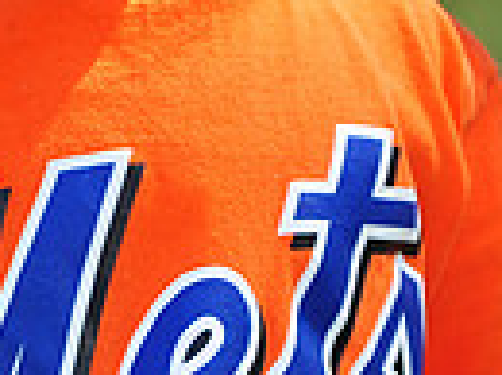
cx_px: 97
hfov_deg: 2.3
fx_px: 12449
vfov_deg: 1.7
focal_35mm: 860
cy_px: -155
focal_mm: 200
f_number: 4.5
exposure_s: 1/500
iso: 200
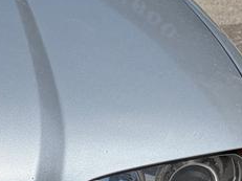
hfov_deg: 12.0
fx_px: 1006
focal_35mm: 144
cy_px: 156
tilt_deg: -18.0
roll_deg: -1.3
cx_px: -259
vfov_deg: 10.2
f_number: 1.6
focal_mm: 5.96
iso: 50
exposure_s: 1/7813
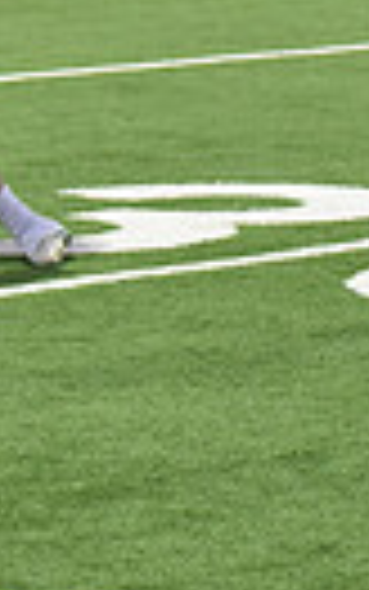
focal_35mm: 361
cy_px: -97
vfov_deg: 5.8
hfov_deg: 3.6
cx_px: -212
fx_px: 5802
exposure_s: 1/640
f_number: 2.8
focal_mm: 80
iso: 3200
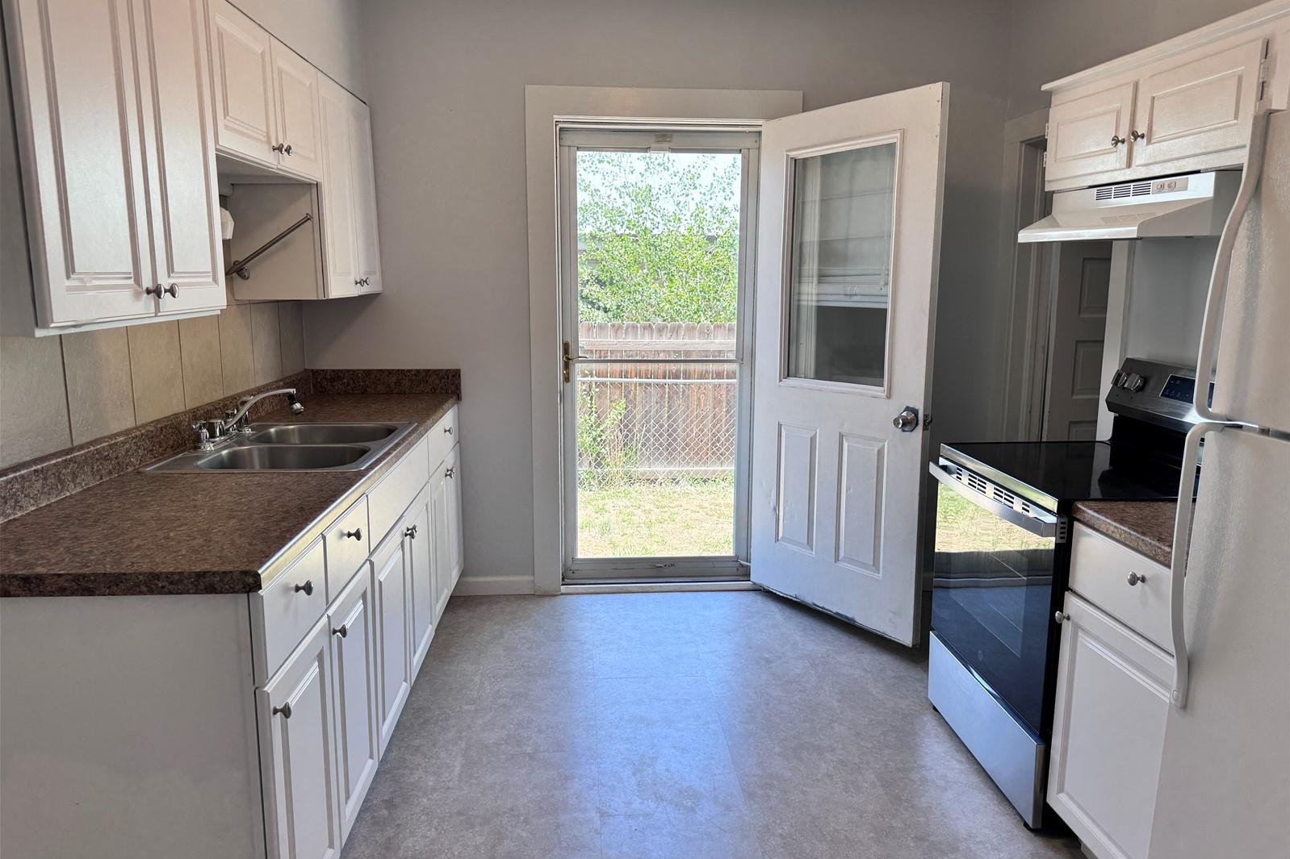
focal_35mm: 25
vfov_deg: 51.3
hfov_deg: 71.5
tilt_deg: -11.0
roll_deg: -0.6
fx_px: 896
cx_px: 645
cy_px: 432
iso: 64
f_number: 1.78
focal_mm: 6.76
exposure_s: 1/244
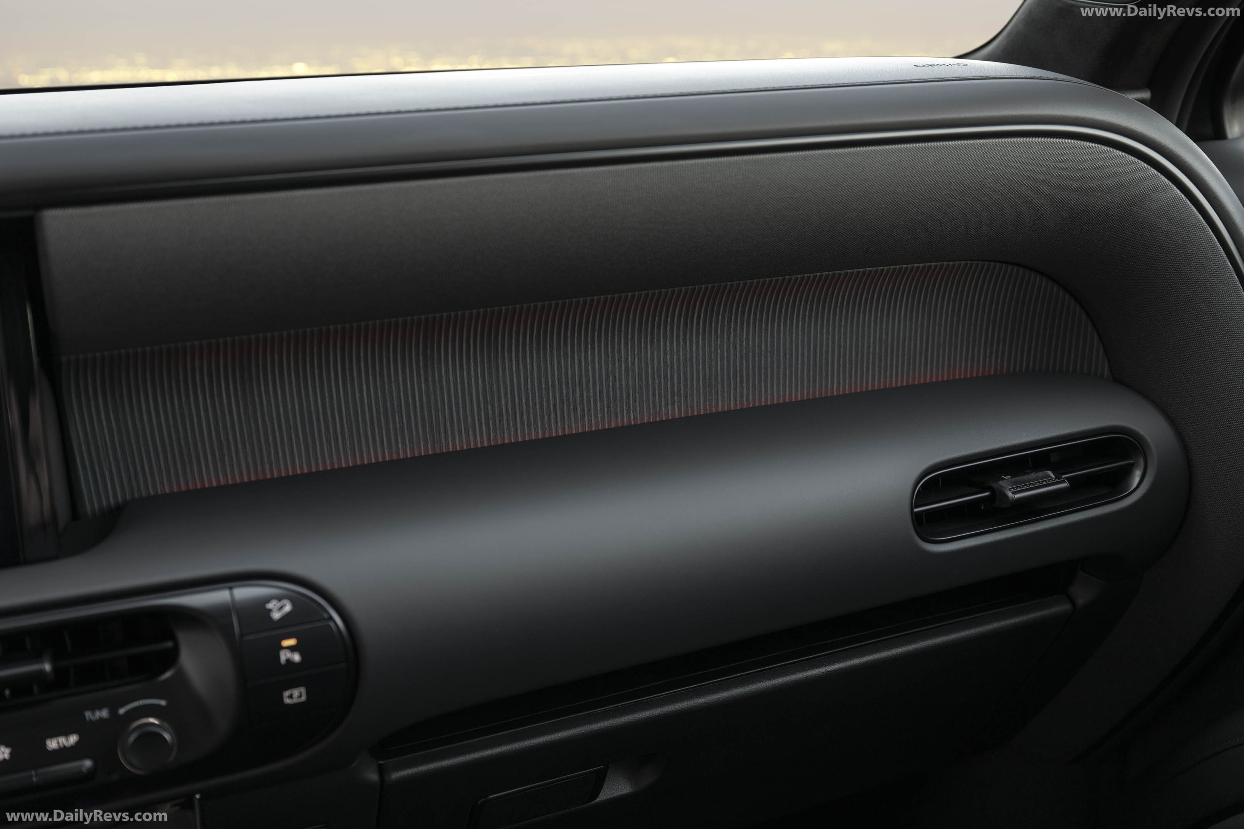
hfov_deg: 45.4
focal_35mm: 43
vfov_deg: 31.2
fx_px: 1486
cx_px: 622
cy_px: 414
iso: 200
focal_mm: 43
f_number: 4
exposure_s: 1/30
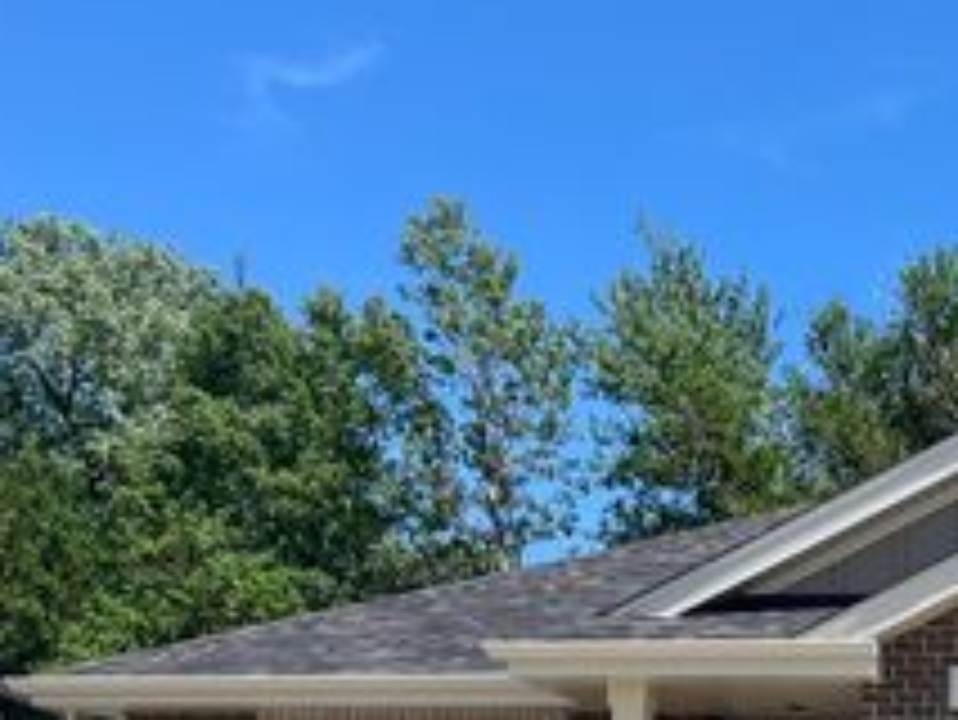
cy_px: 821
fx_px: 1689
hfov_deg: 29.0
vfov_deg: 22.5
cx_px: 1021
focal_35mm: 61
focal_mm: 5.1
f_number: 1.6
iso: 50
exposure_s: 1/3413
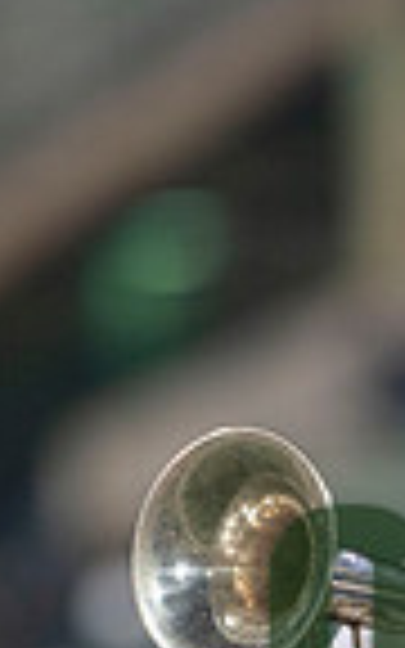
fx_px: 14534
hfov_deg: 1.6
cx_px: 608
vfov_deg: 2.6
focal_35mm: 823
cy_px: 716
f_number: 2.8
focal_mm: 200
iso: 1000
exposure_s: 1/500
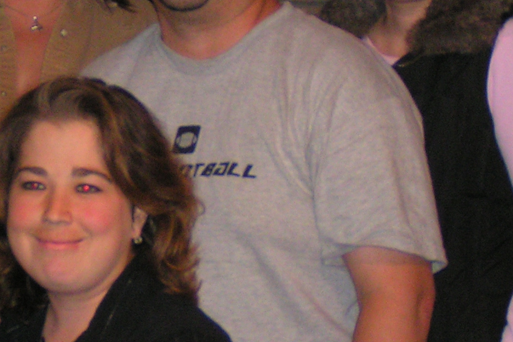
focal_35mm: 151
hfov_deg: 13.6
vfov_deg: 9.1
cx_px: 188
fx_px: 2152
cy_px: 169
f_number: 3.2
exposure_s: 1/60
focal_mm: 9.2
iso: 200
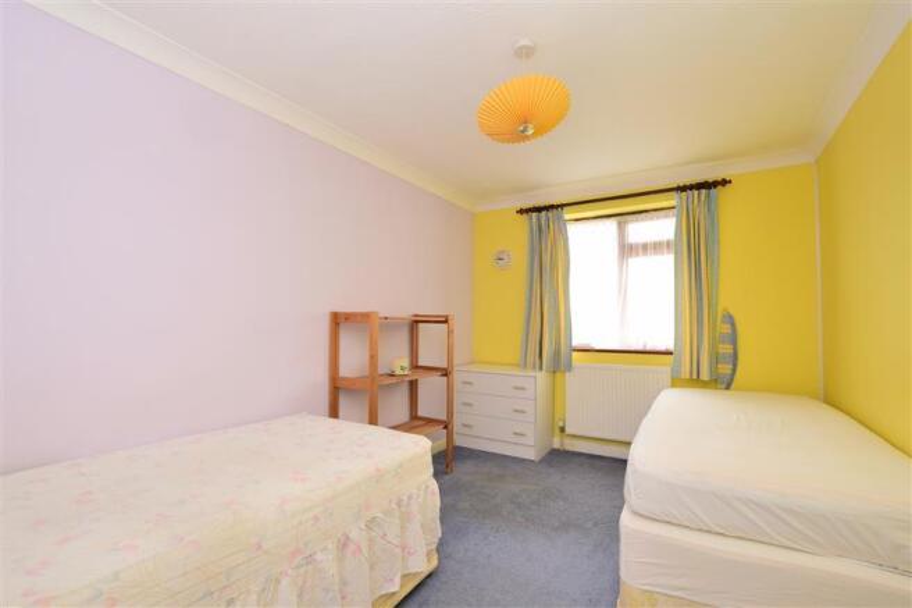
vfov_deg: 72.0
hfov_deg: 95.0
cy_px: 304
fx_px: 418
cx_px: 456
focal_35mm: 16
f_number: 8
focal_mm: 11
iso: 400
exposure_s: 1/15
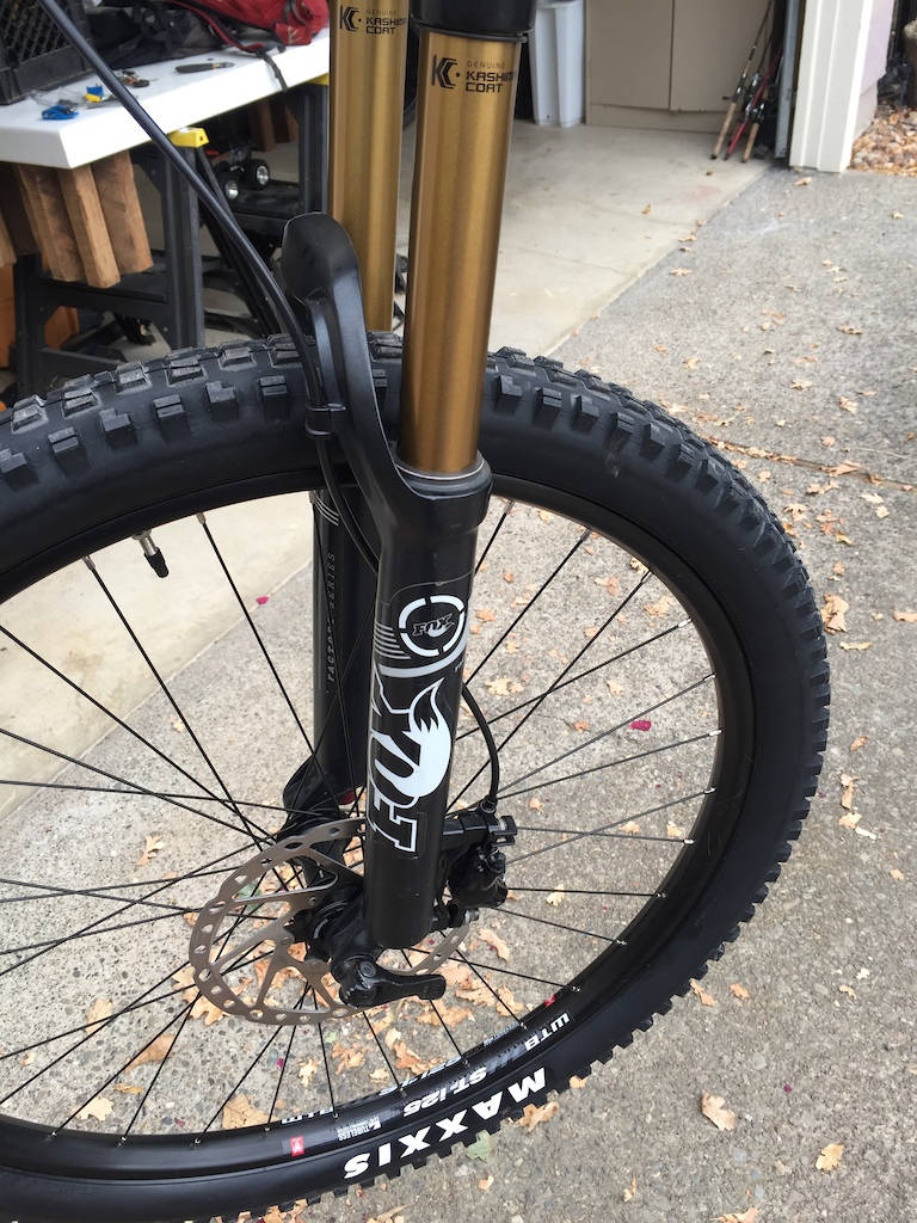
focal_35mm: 29
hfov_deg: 48.2
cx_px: 458
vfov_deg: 61.7
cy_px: 612
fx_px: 1024
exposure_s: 1/135
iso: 32
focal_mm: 4.15
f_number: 2.2
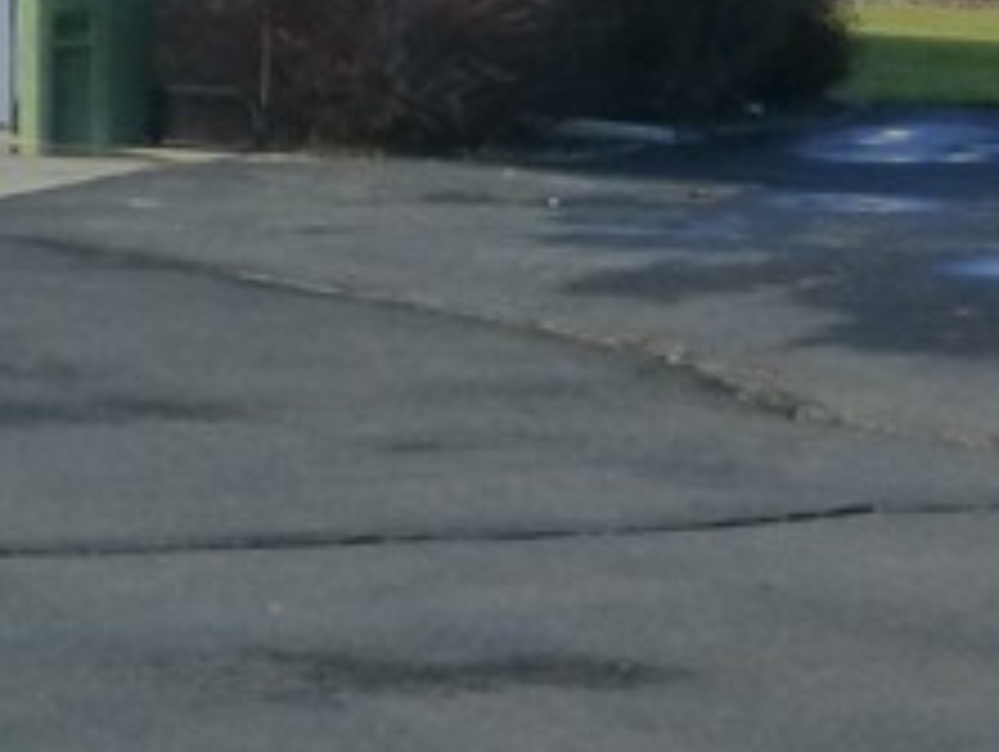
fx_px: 7049
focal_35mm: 244
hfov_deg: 7.9
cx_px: -580
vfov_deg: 6.1
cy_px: -243
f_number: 4.4
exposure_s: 1/640
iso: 200
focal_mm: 9
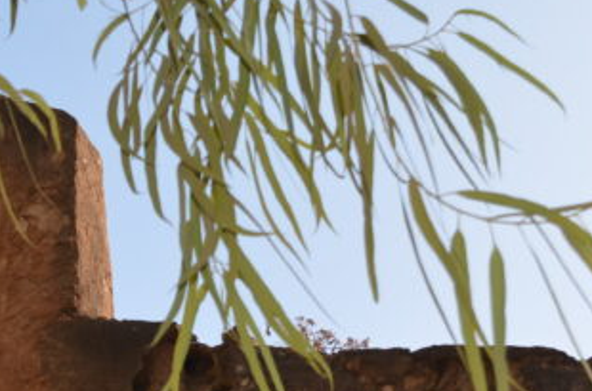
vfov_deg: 11.7
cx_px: -94
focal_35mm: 115
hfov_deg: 17.1
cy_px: 428
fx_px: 1890
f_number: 7.1
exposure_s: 1/200
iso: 100
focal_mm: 31
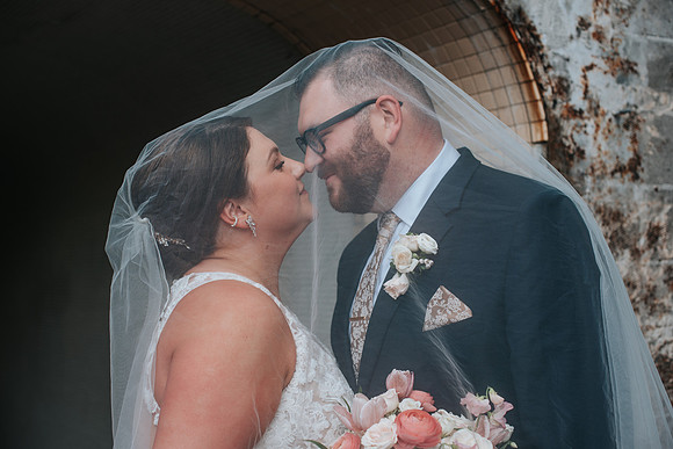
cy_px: 224
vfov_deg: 27.0
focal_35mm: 50
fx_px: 935
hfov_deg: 39.6
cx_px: 336
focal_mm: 50
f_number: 4
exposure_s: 1/250
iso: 125
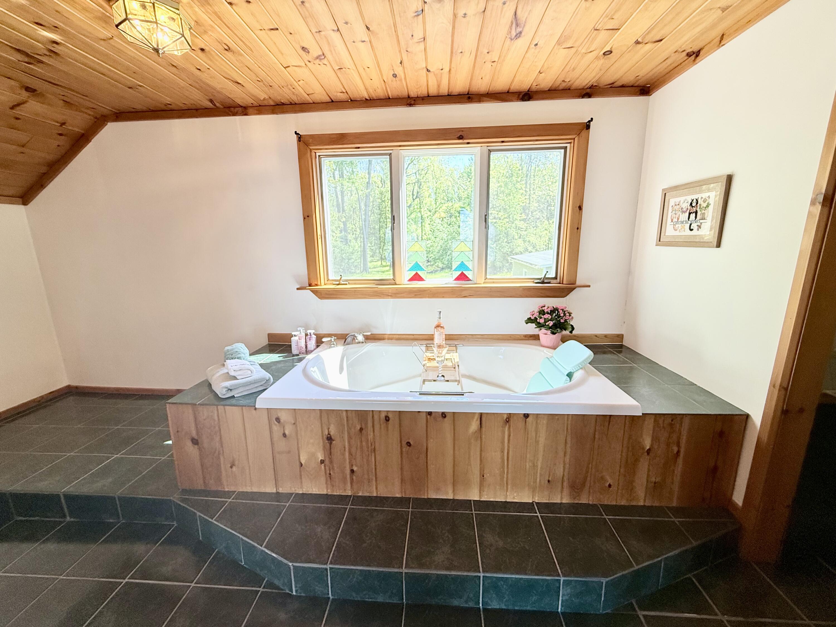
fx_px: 338
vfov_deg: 85.7
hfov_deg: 102.1
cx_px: 418
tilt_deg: -12.2
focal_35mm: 14
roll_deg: +1.0
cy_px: 314
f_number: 2.2
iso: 160
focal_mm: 2.22
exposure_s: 1/120
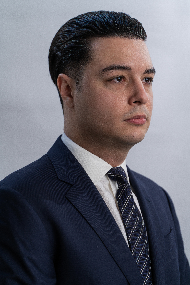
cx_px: 95
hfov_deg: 10.2
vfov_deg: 15.2
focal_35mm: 135
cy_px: 142
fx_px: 1068
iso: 200
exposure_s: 1/100
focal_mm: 135
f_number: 4
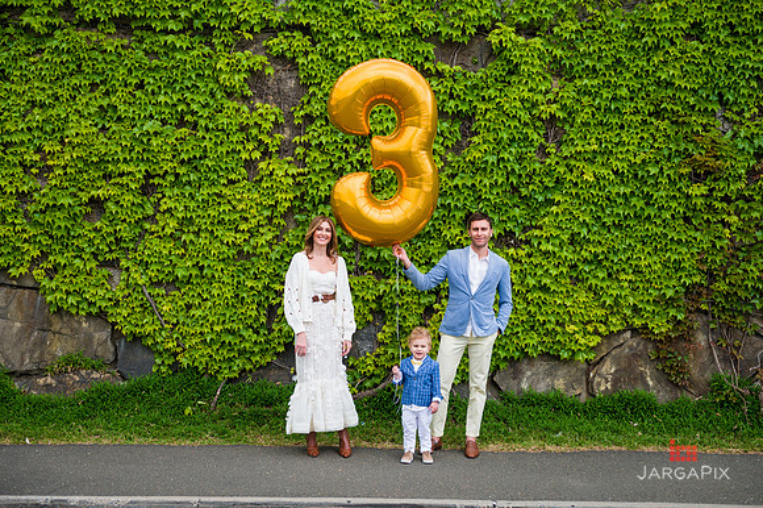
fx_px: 1186
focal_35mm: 56
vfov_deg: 24.2
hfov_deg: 35.7
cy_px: 254
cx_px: 382
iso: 200
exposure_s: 1/640
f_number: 4.5
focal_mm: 56
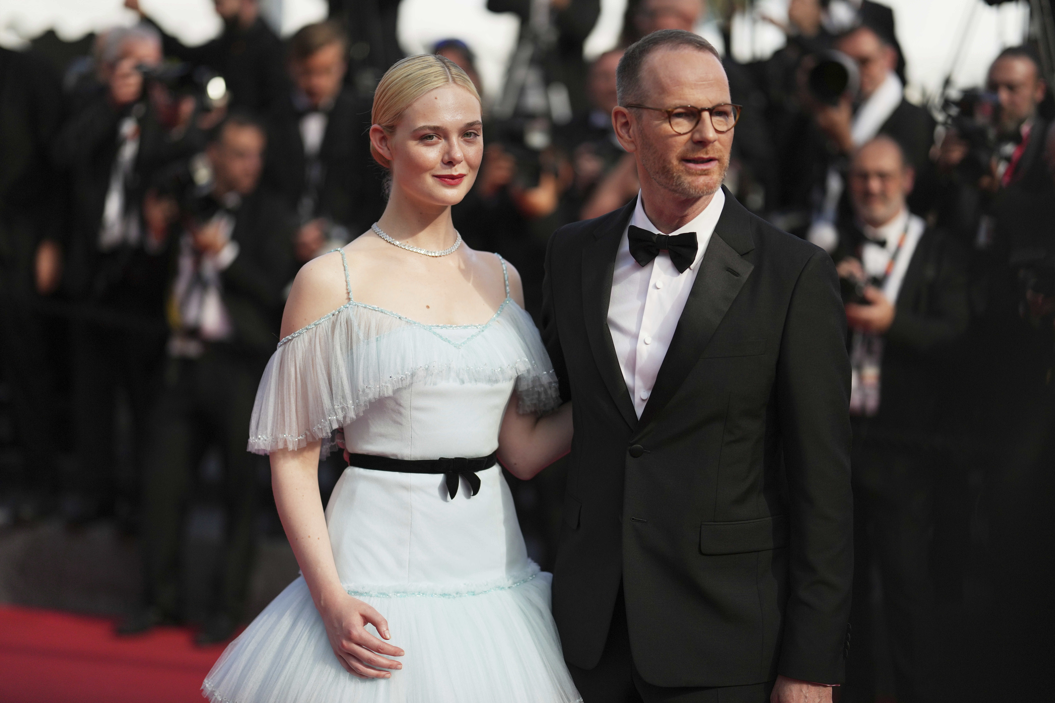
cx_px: 528
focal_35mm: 85
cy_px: 352
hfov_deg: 23.9
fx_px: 2491
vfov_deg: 16.1
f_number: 1.4
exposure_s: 1/16000
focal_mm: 85
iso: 400
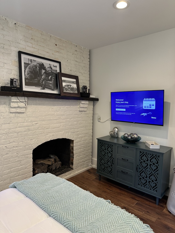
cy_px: 116
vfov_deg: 71.6
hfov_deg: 56.8
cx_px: 88
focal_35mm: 24
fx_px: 162
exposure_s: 1/60
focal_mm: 6.86
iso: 125
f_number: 1.78
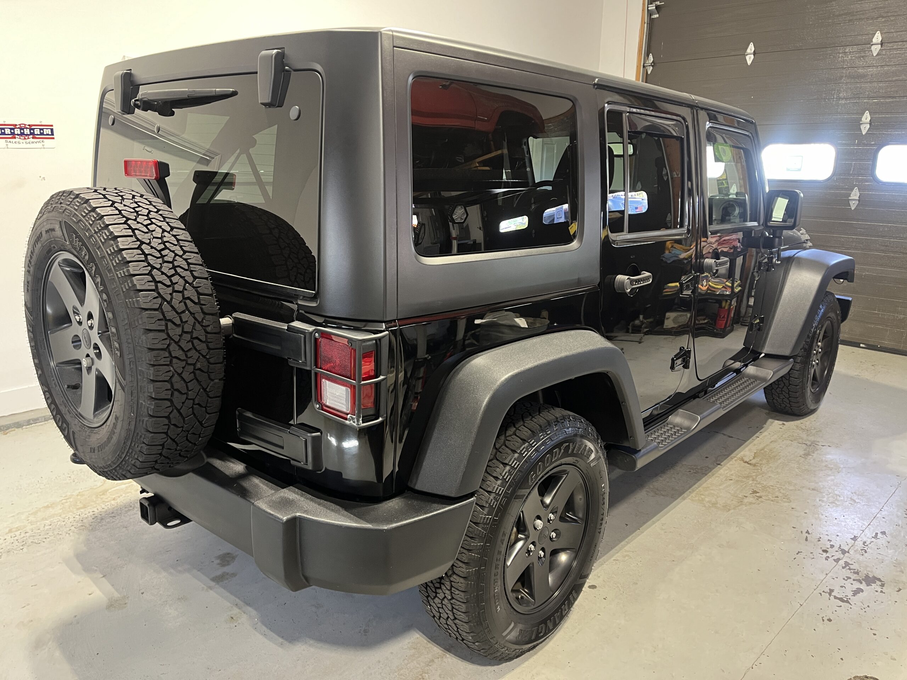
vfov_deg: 53.1
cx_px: 454
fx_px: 681
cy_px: 340
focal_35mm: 26
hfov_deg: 67.3
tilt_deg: -13.6
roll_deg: -0.7
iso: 200
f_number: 1.6
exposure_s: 1/60
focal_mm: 5.1
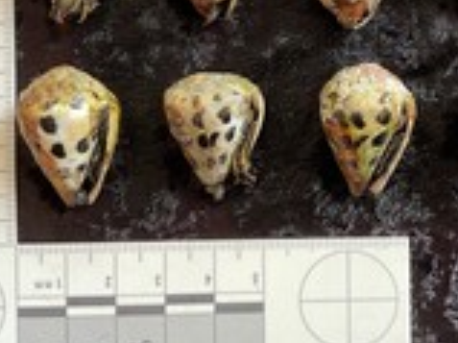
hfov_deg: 29.6
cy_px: 85
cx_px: 366
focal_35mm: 64
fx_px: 846
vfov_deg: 22.7
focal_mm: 3
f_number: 1.8
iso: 50
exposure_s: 1/60
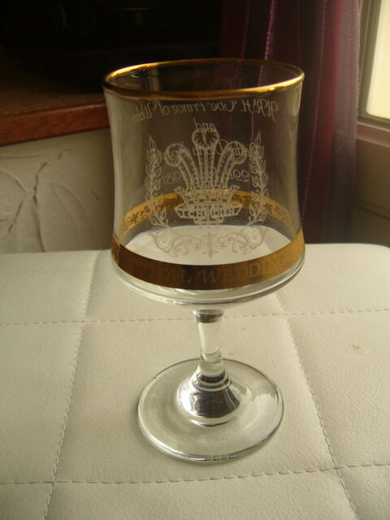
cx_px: 195
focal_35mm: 35
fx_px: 526
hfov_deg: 40.7
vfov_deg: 52.6
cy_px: 260
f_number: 2.8
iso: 80
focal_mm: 5.8
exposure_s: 1/80
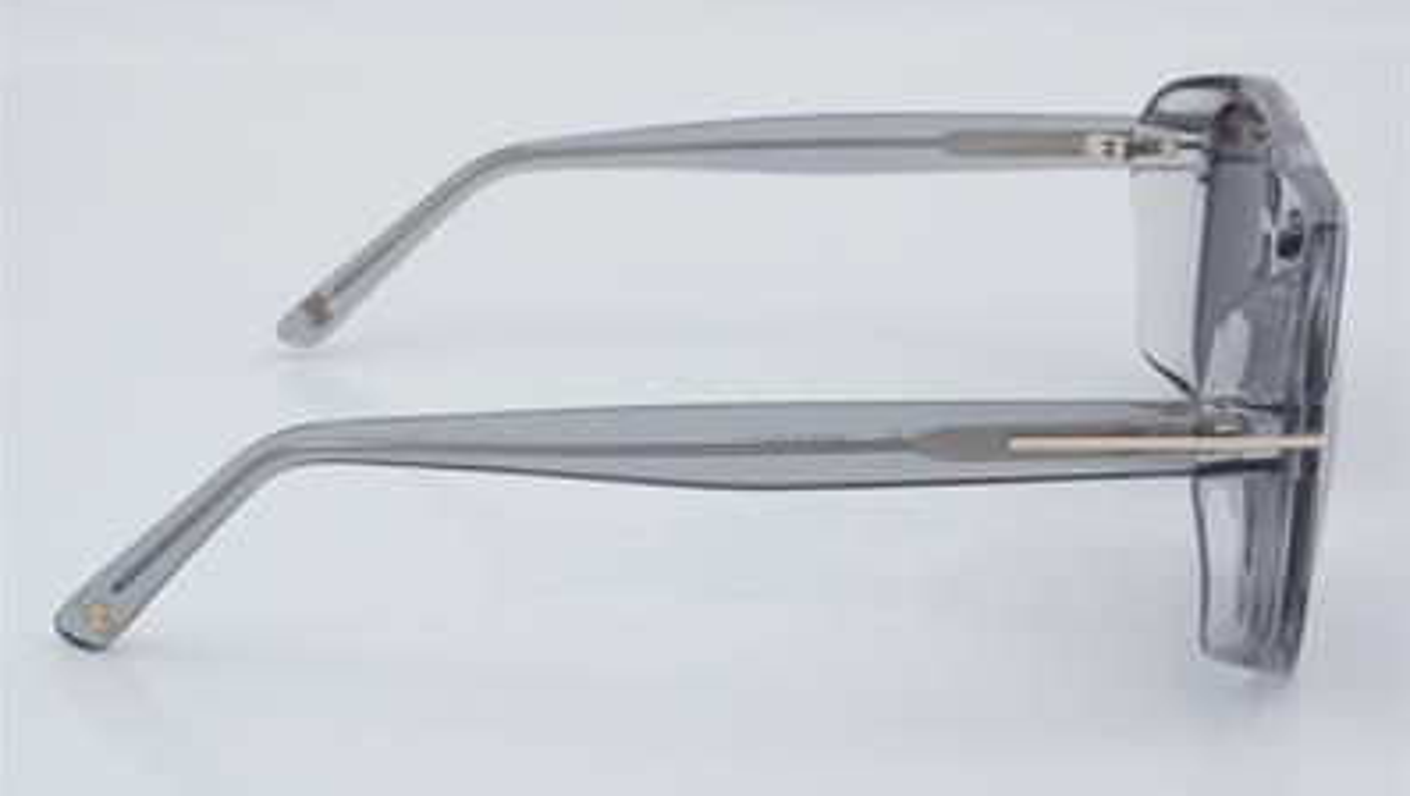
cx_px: 703
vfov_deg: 15.3
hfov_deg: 26.8
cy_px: 394
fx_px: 2956
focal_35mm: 79
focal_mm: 50
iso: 100
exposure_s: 1/4
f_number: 32
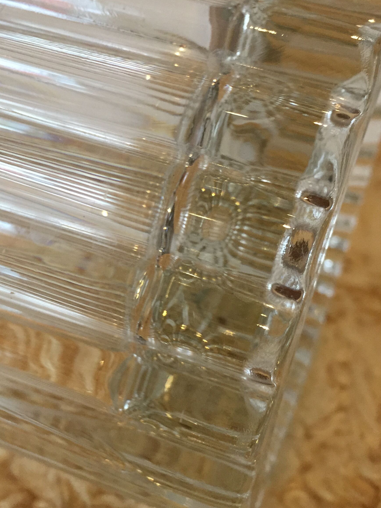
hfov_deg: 35.1
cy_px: 242
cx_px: 159
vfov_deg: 45.8
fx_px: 602
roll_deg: -1.7
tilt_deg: -29.7
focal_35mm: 41
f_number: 2.2
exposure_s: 1/33
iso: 200
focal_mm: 4.15
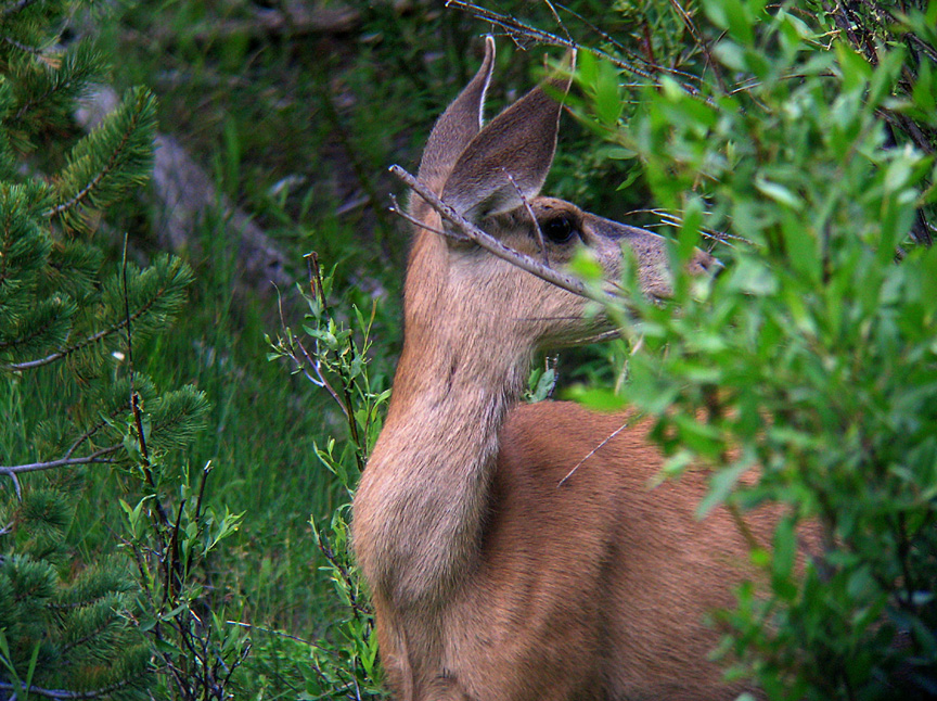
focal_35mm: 34
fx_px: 919
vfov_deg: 41.7
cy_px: 350
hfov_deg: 54.0
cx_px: 468
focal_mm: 5.7
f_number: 2.9
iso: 200
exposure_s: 1/81.1
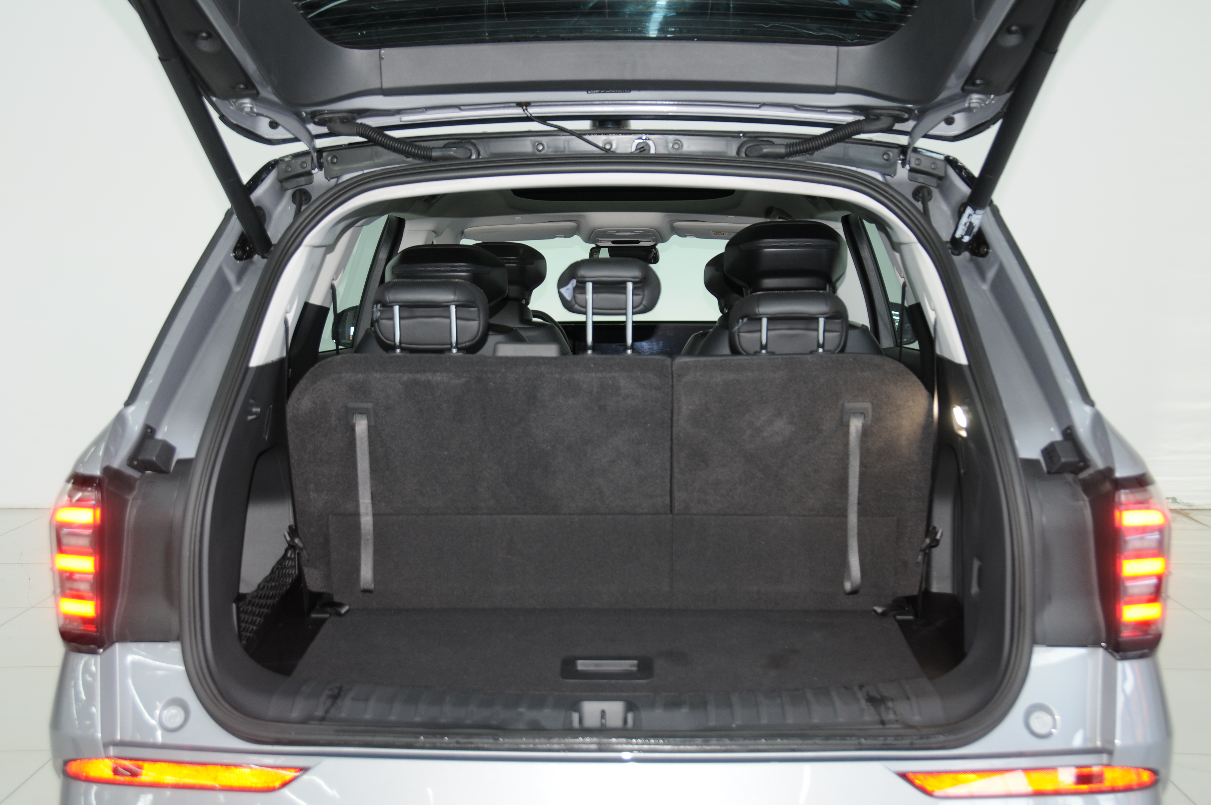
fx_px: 1310
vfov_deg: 34.1
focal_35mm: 39
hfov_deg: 49.6
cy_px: 402
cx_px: 606
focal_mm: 26
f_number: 4.8
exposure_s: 1/8
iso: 200
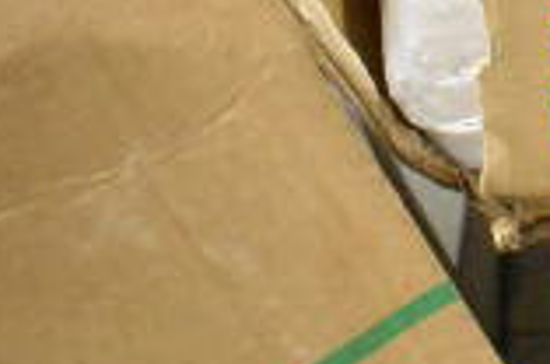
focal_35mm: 152
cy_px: -131
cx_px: 1047
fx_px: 2317
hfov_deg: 12.2
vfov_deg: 8.8
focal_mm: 26
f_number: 4
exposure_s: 1/40
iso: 9000
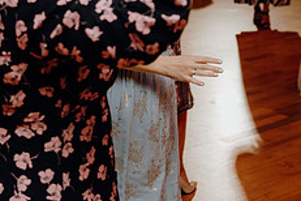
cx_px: 149
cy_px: -39
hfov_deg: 20.8
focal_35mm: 98
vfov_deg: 13.6
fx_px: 819
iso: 1250
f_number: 2.8
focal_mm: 39
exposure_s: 1/160
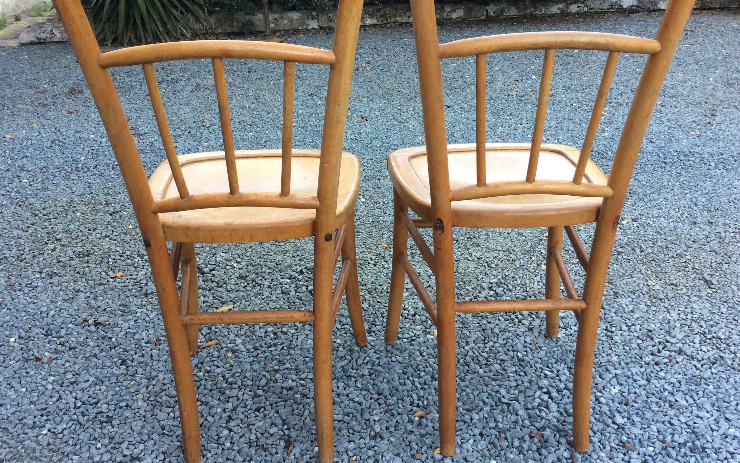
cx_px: 370
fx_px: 686
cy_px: 221
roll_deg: +1.9
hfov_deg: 56.7
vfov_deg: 37.3
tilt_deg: -23.0
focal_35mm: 34
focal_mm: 3.3
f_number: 2.4
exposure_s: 1/100
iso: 50
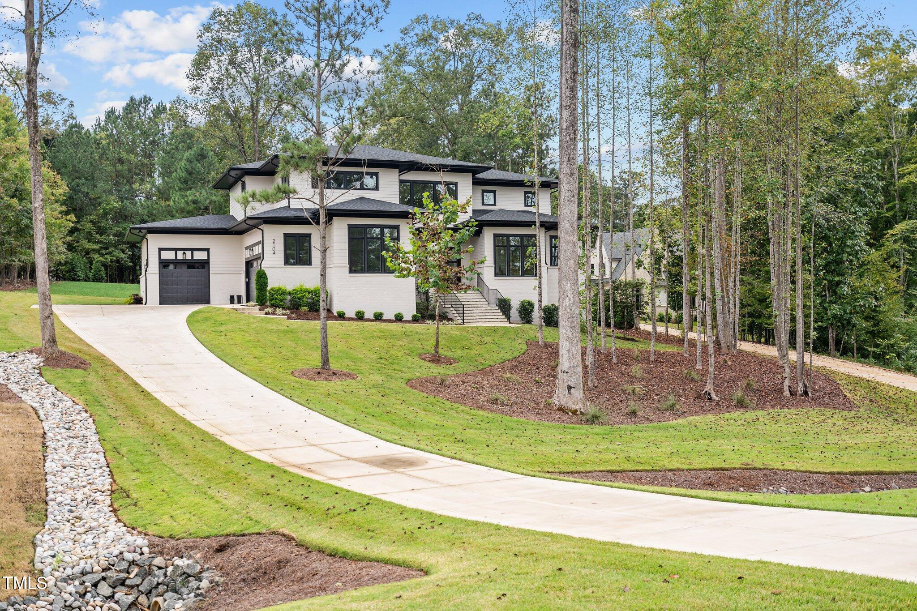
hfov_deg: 54.4
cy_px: 306
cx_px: 458
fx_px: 891
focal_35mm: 35
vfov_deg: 37.8
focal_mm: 35
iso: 100
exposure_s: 1/60
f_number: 4
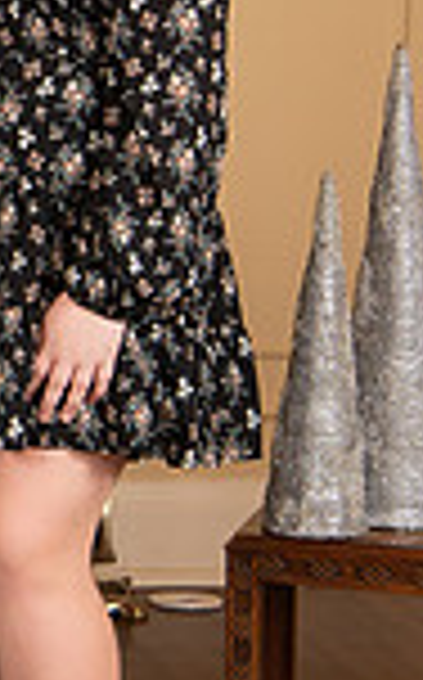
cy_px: 225
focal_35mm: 198
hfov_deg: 6.2
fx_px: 3663
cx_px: -671
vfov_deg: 10.6
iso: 1600
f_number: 5.6
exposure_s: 1/200
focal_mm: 46
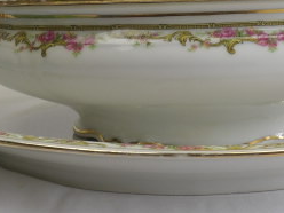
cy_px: 44
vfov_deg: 23.3
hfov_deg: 31.1
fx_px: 509
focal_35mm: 62
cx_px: 176
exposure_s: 1/77
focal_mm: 4.3
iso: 100
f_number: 3.2
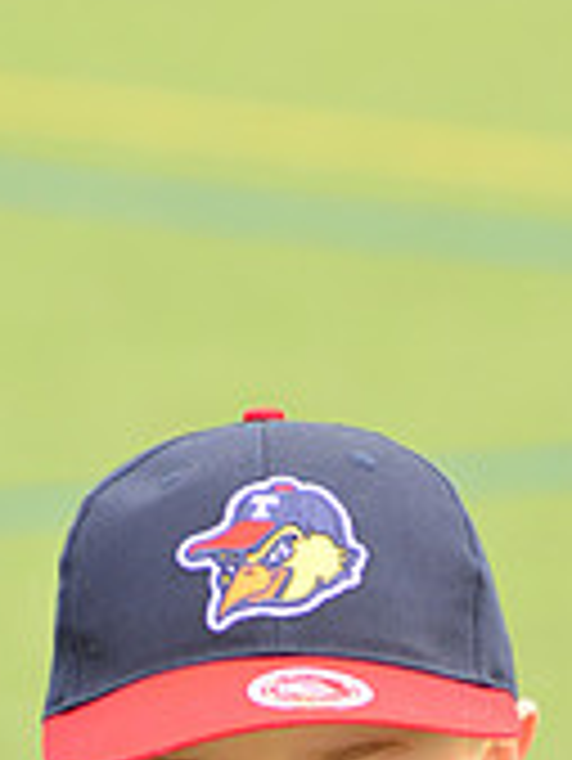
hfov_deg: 2.3
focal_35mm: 659
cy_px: 931
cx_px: 205
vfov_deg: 3.0
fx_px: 14501
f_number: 8
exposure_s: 1/200
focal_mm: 200
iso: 250
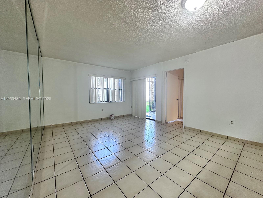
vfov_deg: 85.7
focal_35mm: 14
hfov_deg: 102.1
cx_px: 132
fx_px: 106
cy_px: 99
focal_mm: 2.22
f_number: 2.2
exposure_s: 1/60
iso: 200
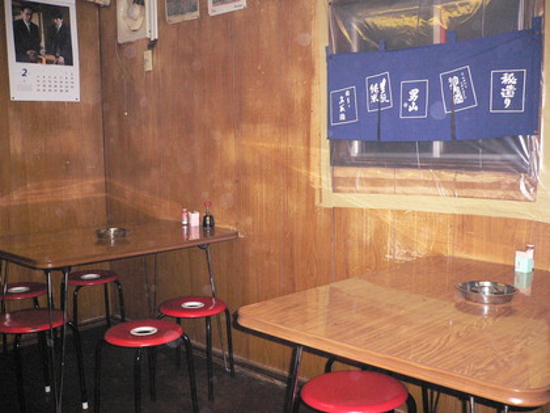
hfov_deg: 52.6
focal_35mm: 35
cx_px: 275
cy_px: 206
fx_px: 556
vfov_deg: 40.7
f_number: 2.8
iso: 400
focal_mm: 5.8
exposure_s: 1/60
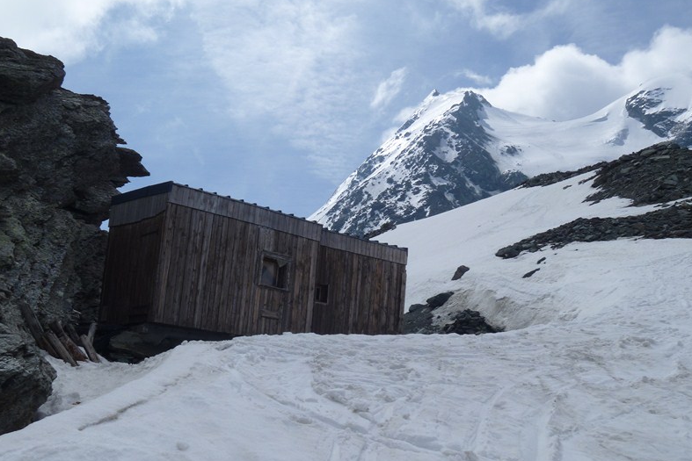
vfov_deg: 36.0
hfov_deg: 51.9
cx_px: 348
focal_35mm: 37
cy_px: 223
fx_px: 711
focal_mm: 6.3
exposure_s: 1/800
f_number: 5.6
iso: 80
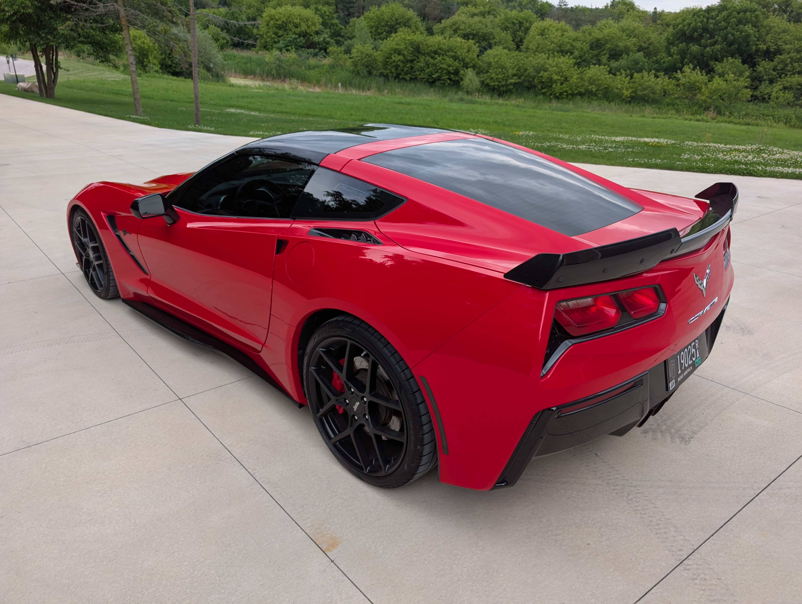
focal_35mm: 24
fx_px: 557
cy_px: 302
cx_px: 401
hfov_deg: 71.5
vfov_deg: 56.9
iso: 24
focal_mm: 6.9
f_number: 1.68
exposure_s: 1/402
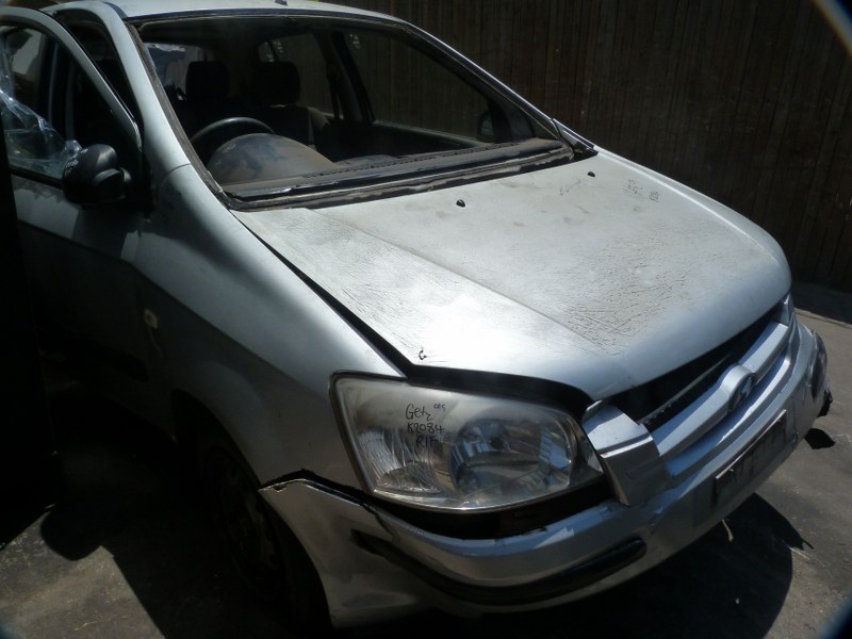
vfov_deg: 54.9
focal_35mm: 25
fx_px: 615
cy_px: 320
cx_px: 426
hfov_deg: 69.4
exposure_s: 1/800
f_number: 5.6
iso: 125
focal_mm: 4.5
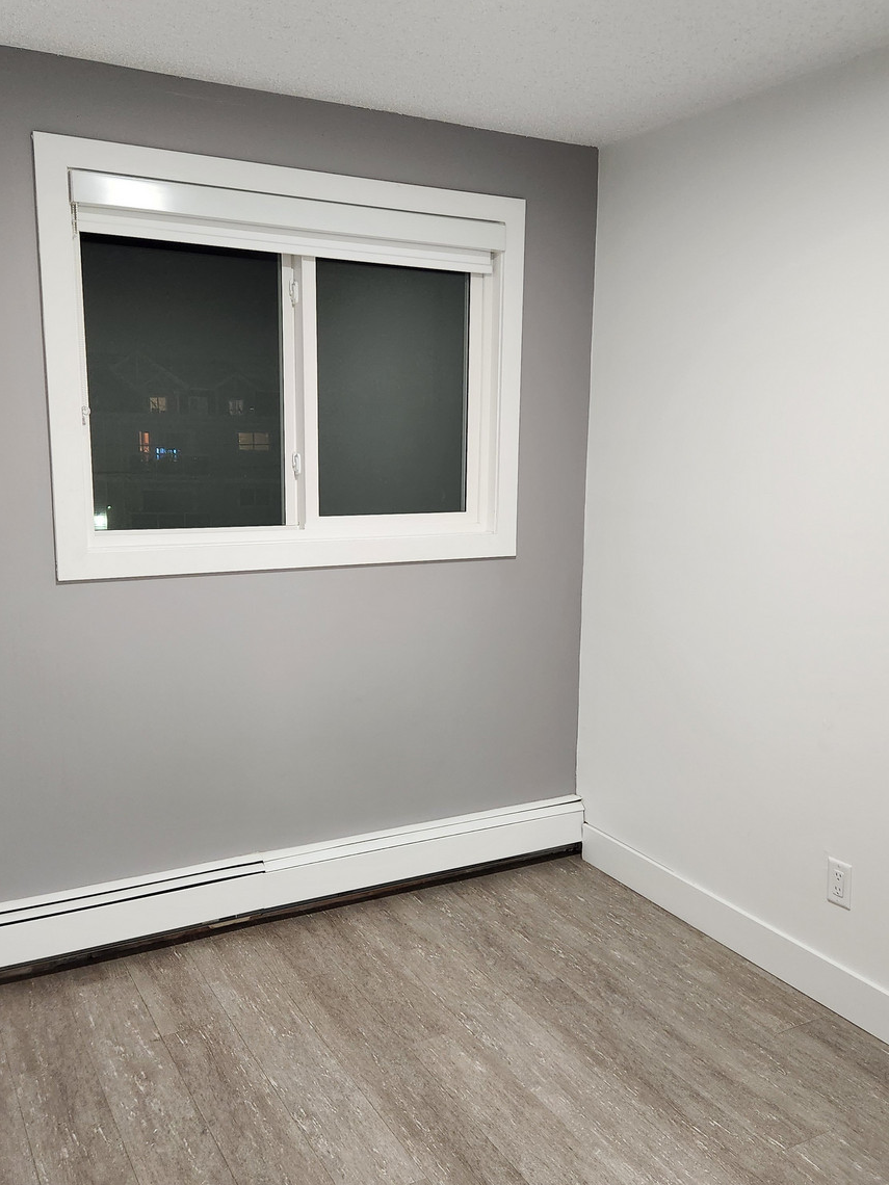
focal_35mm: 31
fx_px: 1062
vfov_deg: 58.4
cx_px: 473
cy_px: 588
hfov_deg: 45.4
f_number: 1.8
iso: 400
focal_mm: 5.4
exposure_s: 1/120
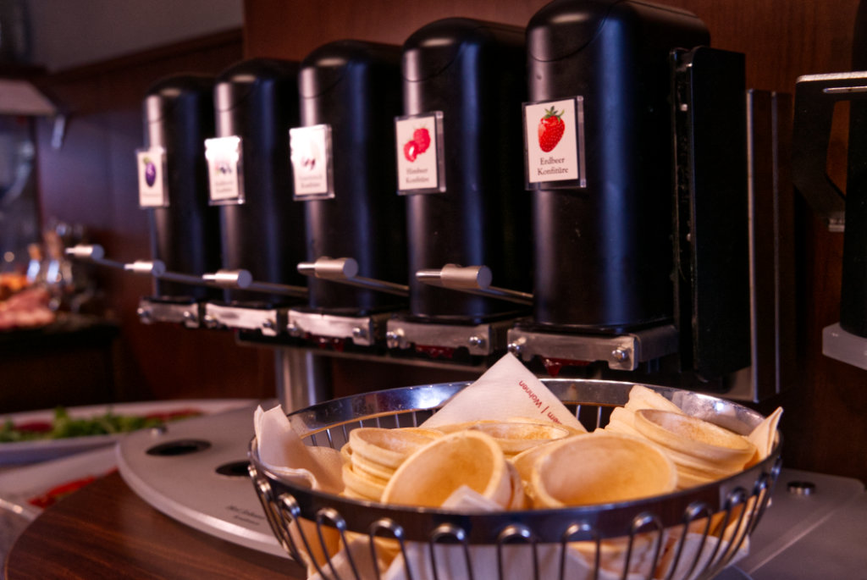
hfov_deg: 50.6
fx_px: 916
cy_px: 290
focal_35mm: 38
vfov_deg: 35.1
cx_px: 434
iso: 2500
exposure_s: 1/60
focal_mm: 38
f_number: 7.1
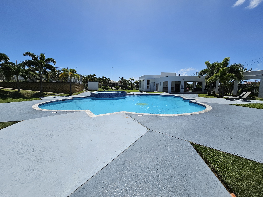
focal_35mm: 13
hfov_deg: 106.2
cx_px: 132
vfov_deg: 89.9
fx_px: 99
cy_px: 98
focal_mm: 2.2
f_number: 2.2
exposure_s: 1/5758
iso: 50
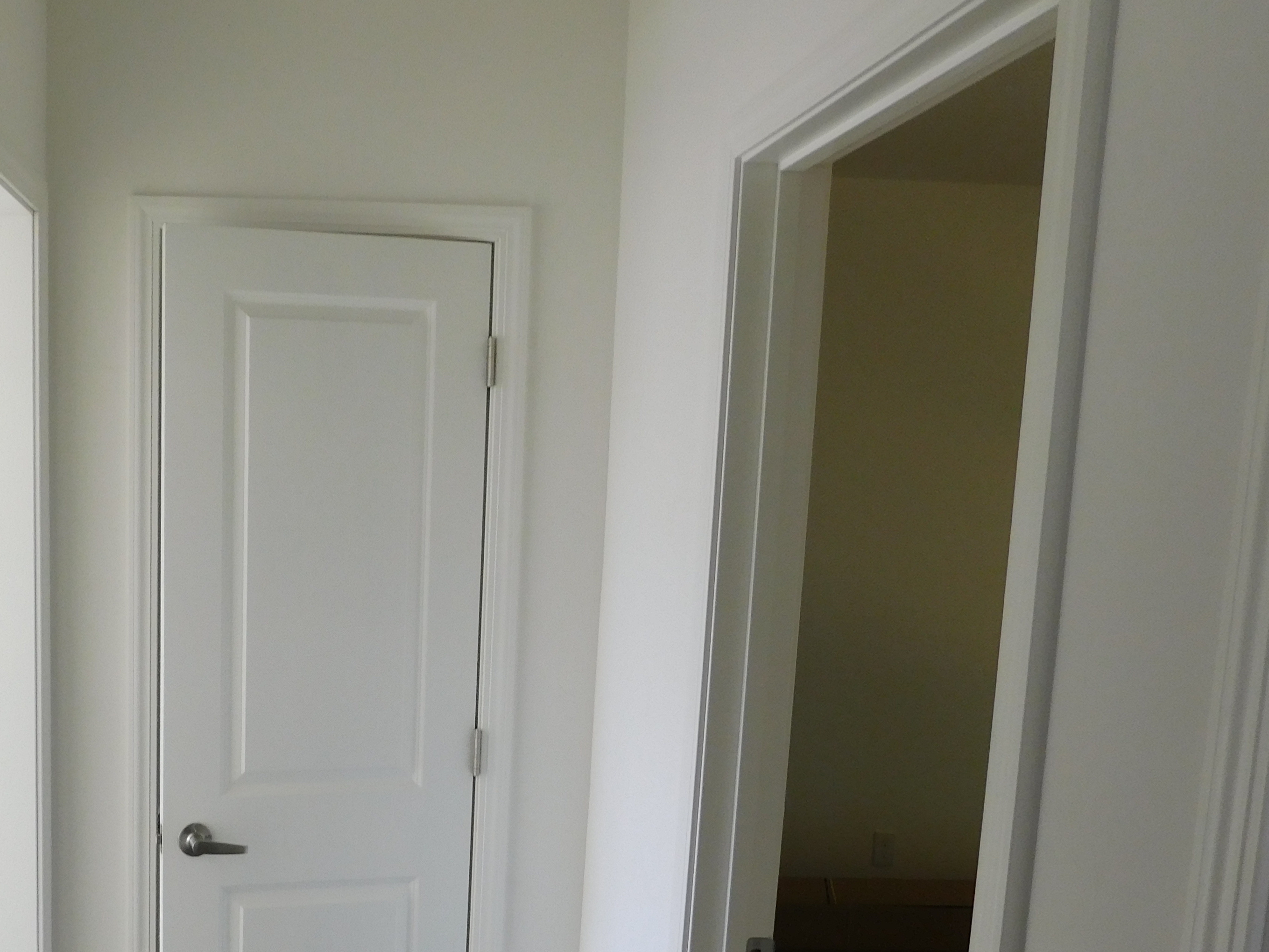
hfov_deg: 46.2
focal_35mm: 39
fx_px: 1430
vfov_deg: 36.2
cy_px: 685
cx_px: 324
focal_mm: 4
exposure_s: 1/50
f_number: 3
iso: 125
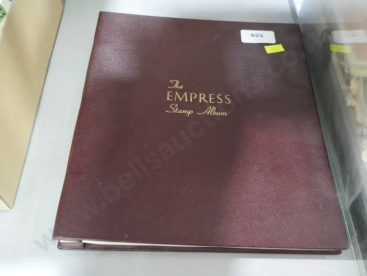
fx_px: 403
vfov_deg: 37.8
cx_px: 184
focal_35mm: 38
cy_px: 138
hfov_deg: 49.0
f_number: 4.1
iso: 3200
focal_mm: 19
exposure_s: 1/30
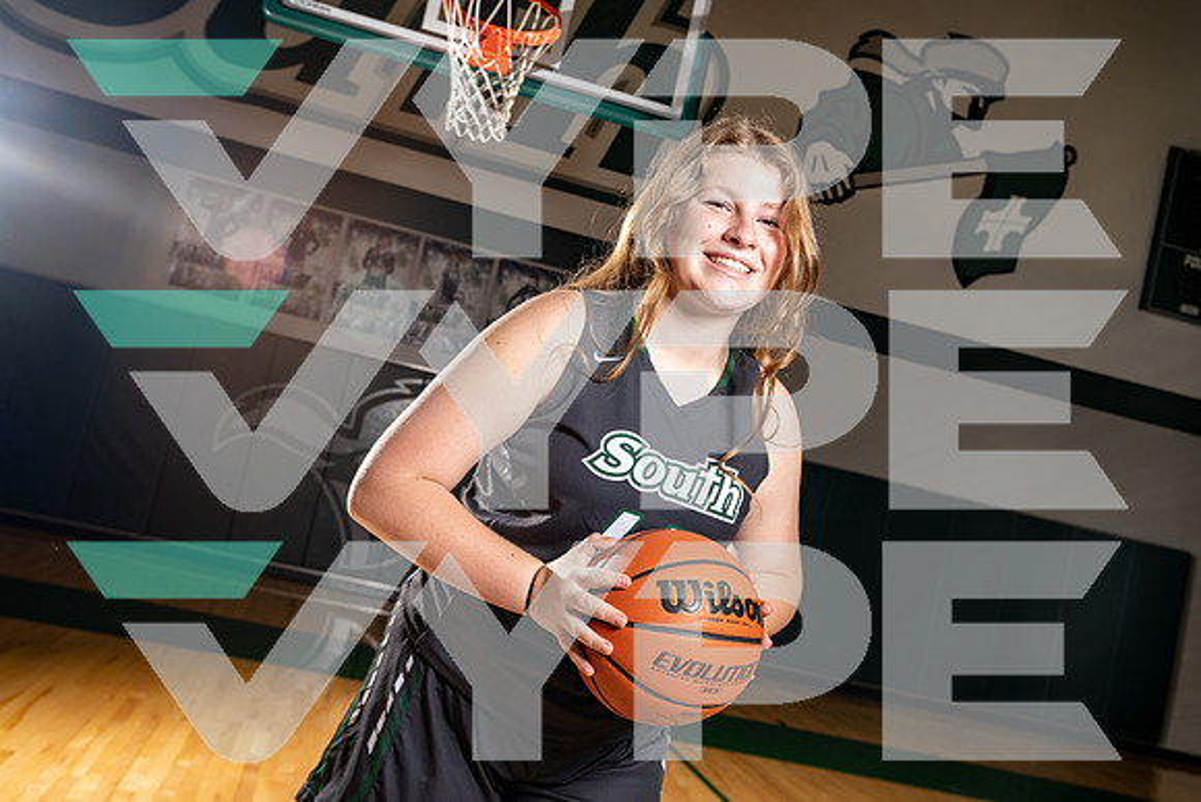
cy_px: 401
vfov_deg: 36.9
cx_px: 600
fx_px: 1201
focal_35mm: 36
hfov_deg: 53.1
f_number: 5.6
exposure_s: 1/250
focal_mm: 36
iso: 400
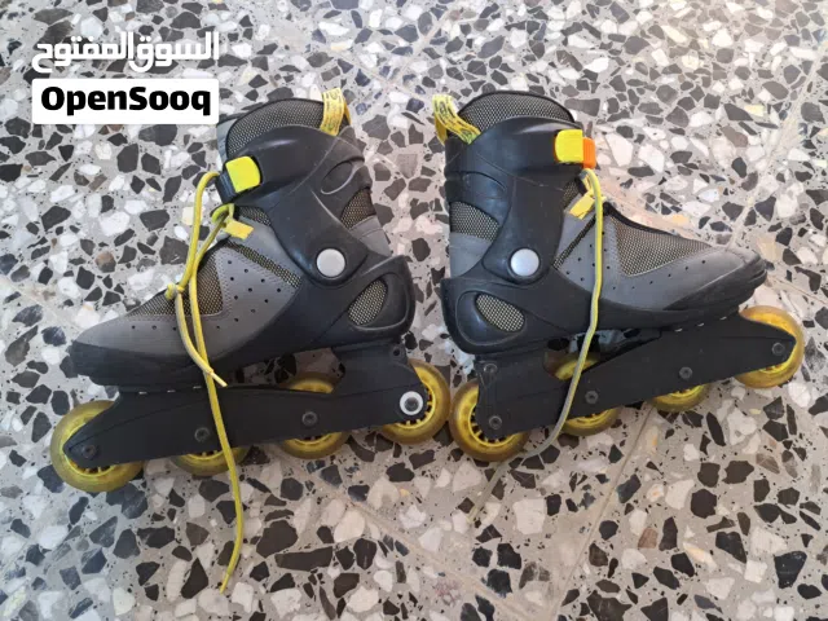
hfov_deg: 71.6
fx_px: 574
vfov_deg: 56.8
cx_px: 414
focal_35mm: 24
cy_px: 310
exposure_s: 1/50
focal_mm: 5.23
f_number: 1.8
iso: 400
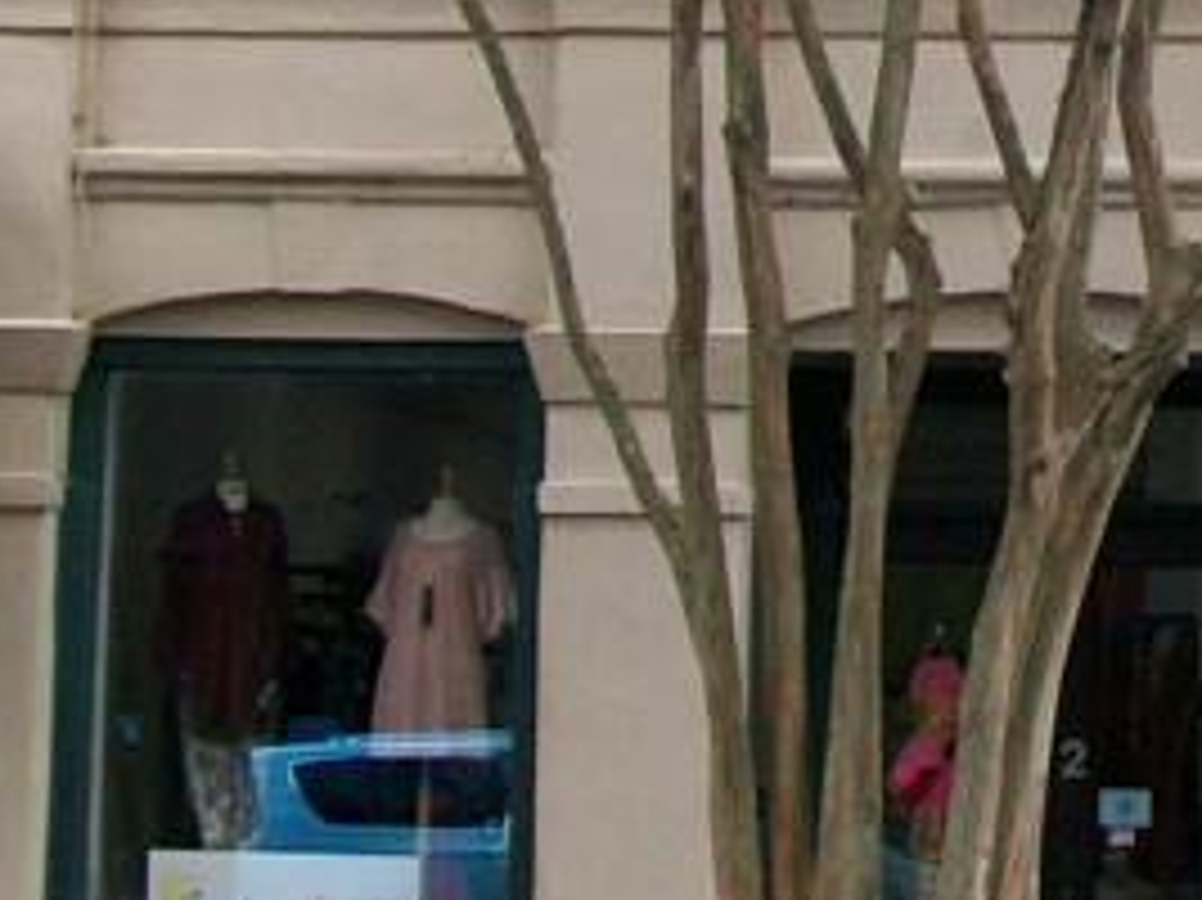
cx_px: 1297
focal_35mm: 138
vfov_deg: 10.5
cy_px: -220
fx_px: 4790
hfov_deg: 14.0
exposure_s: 1/125
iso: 64
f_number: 2.7
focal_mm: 6
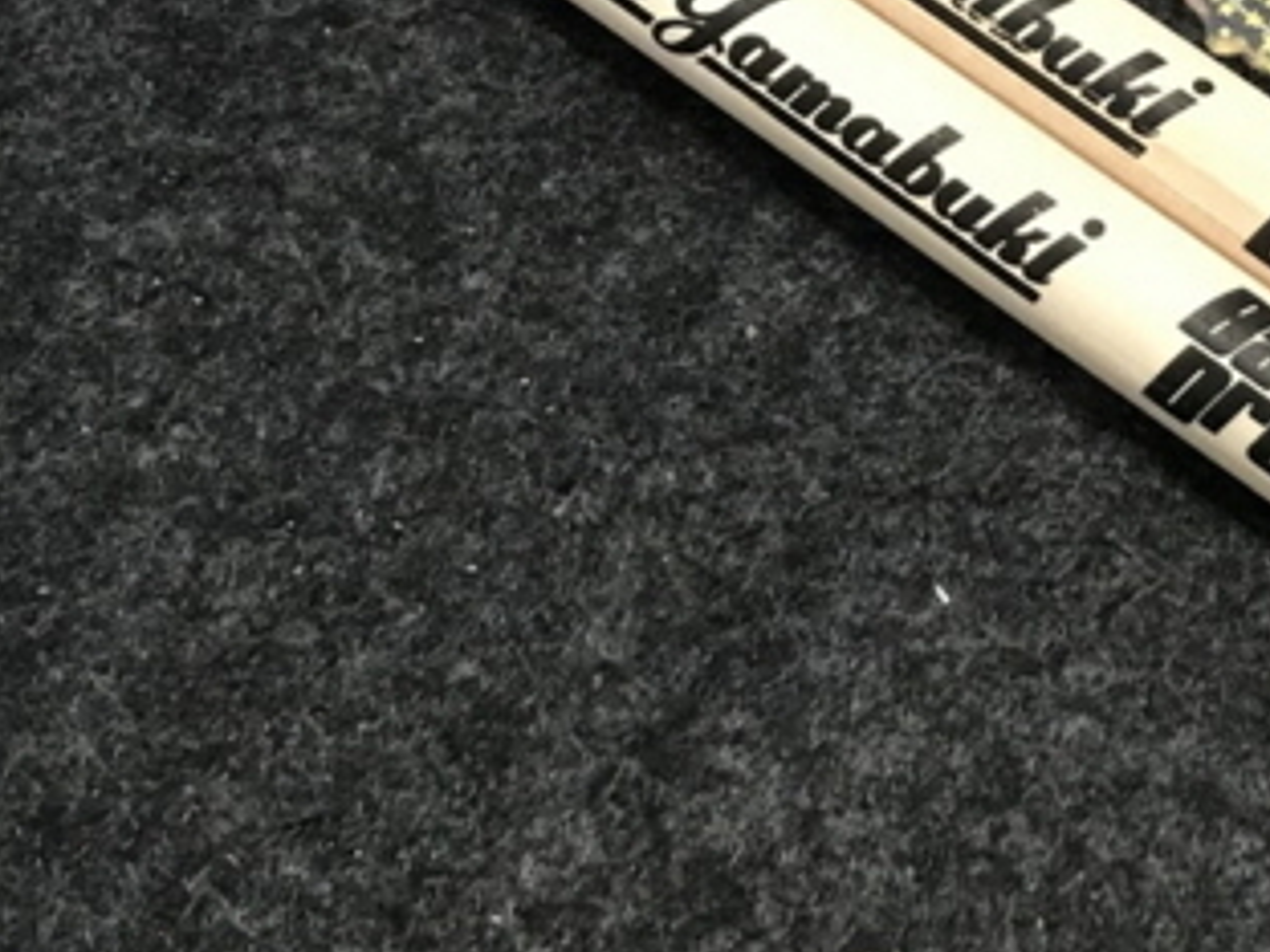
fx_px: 3375
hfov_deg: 20.9
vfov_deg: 16.0
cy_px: 224
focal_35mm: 92
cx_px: 1111
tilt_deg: -63.4
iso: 100
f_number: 1.8
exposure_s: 1/7
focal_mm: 3.99
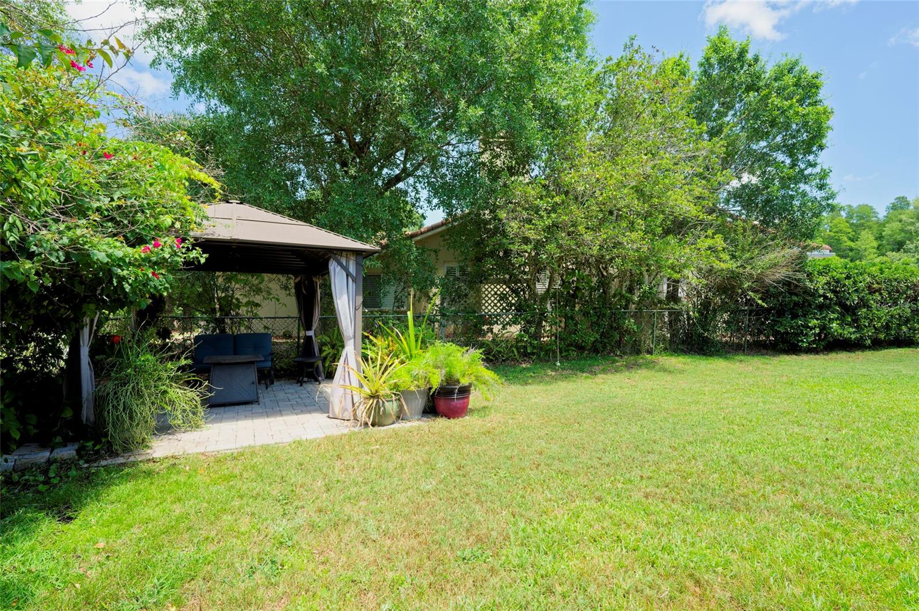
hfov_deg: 93.3
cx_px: 460
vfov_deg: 70.3
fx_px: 433
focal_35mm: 17
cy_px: 306
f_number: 8
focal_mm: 17
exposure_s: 1/160
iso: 250
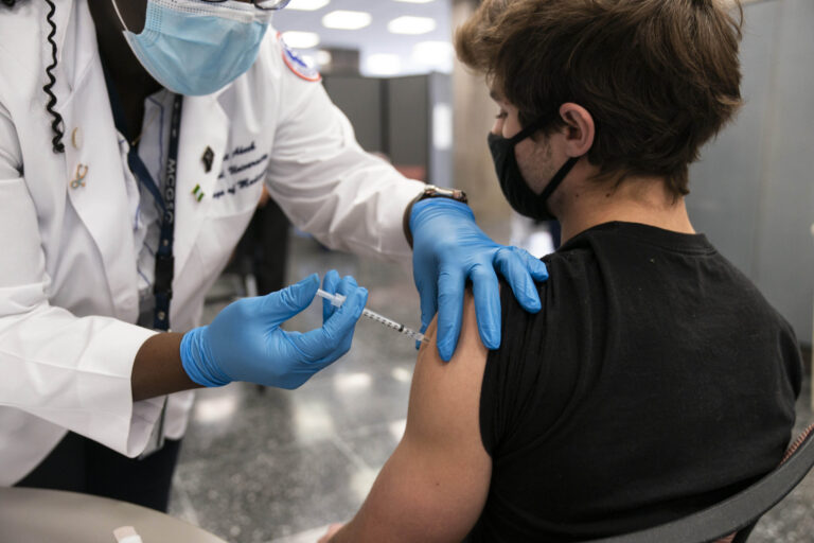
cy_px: 272
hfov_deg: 61.9
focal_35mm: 30
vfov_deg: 43.6
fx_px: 678
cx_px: 407
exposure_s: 1/250
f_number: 2.8
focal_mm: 30
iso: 1600
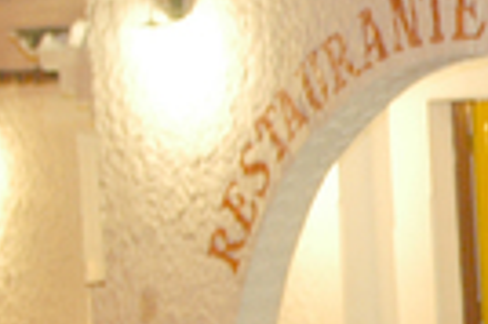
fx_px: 2545
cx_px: 1125
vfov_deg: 7.2
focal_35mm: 188
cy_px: 481
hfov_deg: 9.8
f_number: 5.6
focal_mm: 21
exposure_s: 1/3
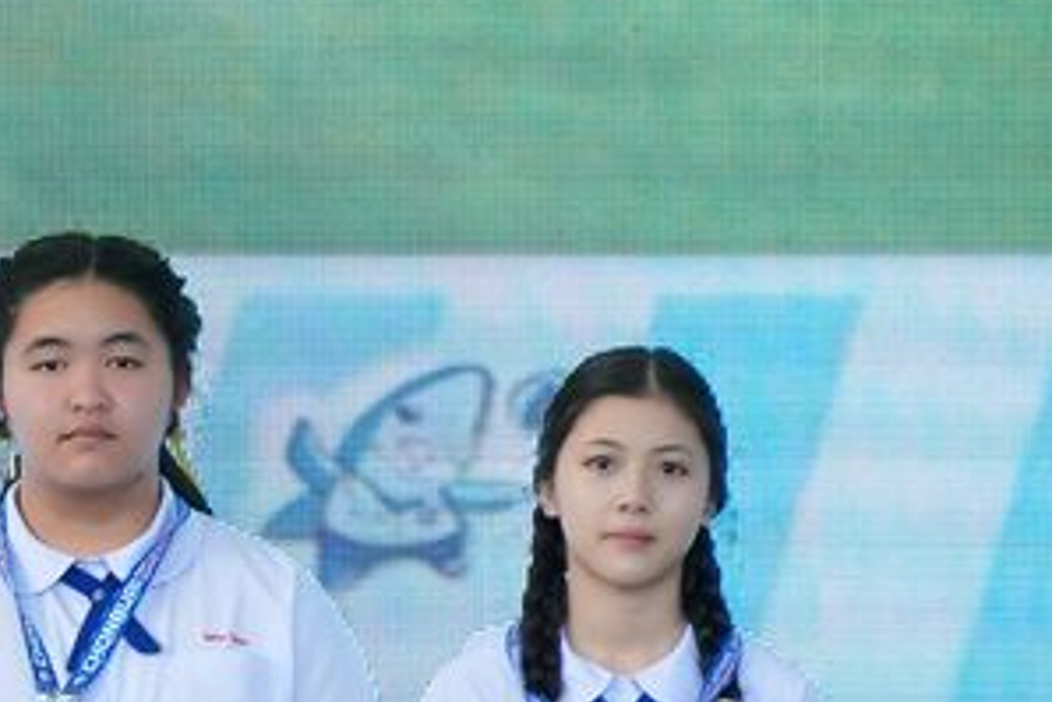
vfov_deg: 2.2
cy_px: 818
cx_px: -514
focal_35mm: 612
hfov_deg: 3.4
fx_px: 17892
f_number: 5.6
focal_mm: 108
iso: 1000
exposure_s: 1/125
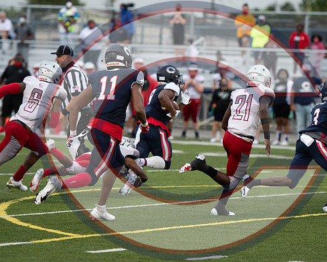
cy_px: 131
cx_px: 183
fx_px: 2632
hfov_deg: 7.1
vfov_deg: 5.7
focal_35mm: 272
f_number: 2.8
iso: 3200
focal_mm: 160
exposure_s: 1/2000
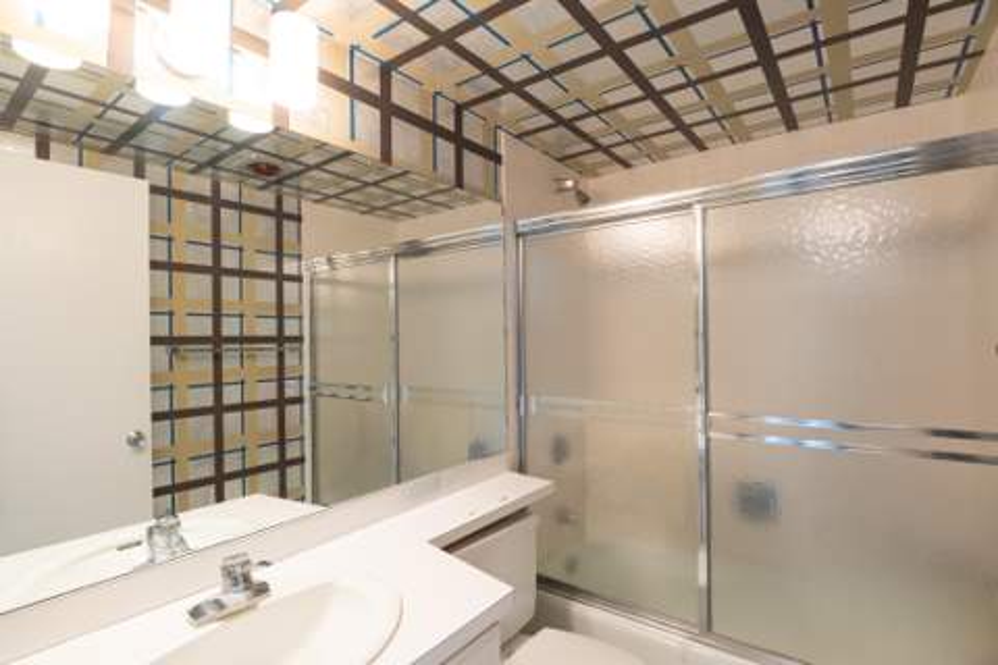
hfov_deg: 93.3
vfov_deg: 70.4
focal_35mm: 17
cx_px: 499
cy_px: 332
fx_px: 471
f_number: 8
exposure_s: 1/13
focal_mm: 17
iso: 320
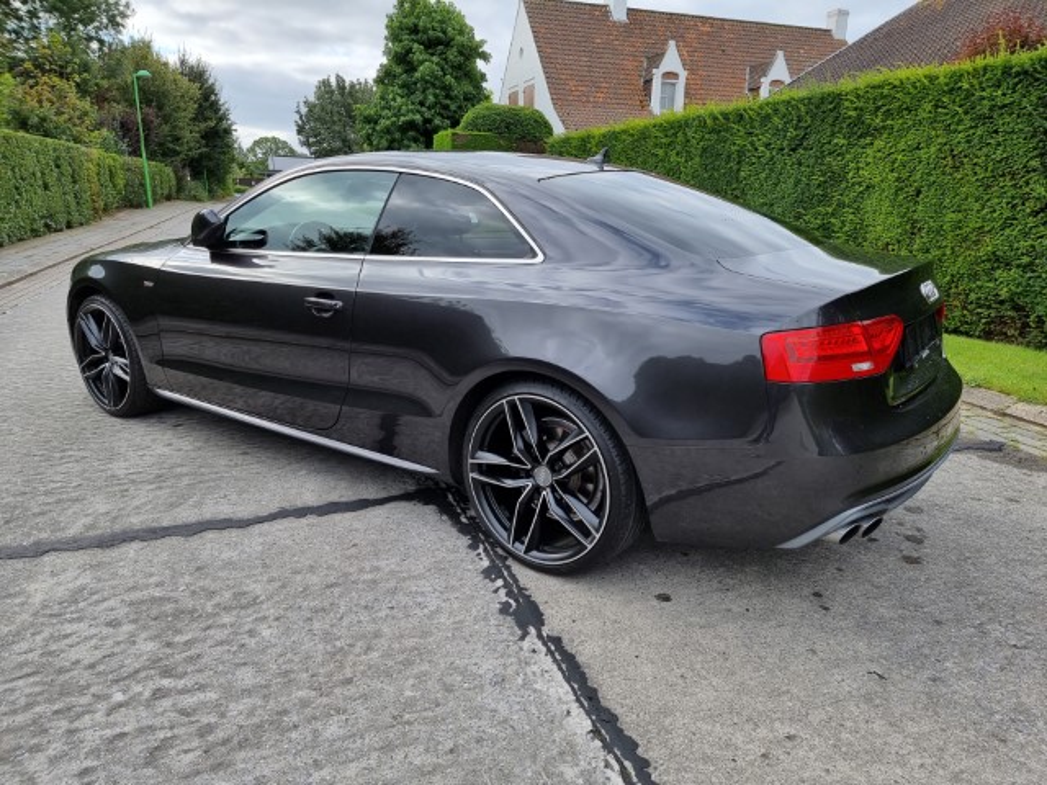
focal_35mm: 24
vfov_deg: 56.8
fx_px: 726
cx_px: 524
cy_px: 392
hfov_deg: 71.6
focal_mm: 6.7
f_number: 1.8
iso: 50
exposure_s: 1/289
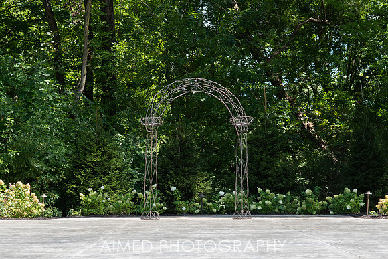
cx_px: 202
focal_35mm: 104
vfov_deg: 13.1
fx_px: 1126
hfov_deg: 19.6
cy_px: 126
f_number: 6.3
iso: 320
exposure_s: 1/320
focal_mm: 85
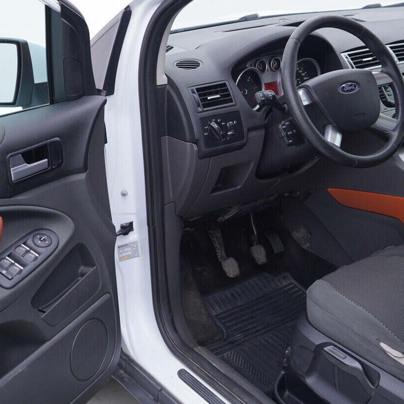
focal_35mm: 54
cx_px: 212
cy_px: 176
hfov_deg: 31.6
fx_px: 713
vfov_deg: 31.6
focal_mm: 24
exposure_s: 1/50
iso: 125
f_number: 3.2
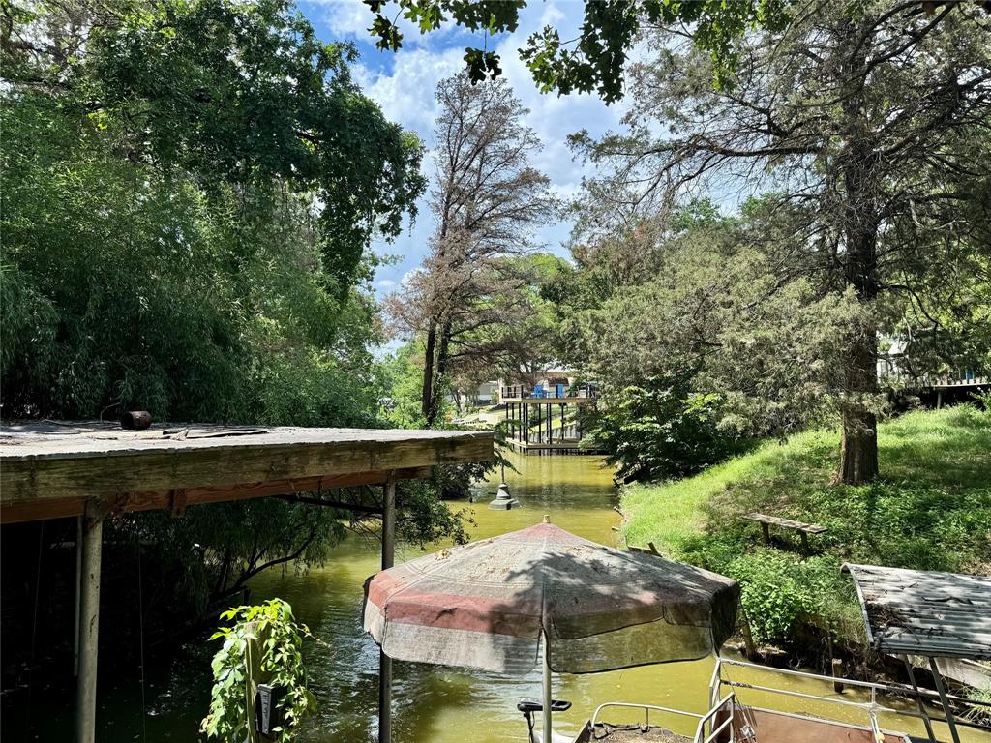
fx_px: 687
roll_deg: +0.6
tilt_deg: +3.5
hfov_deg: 71.6
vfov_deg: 56.8
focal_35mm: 24
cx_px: 496
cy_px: 372
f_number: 1.78
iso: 80
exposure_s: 1/1767
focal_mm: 6.76
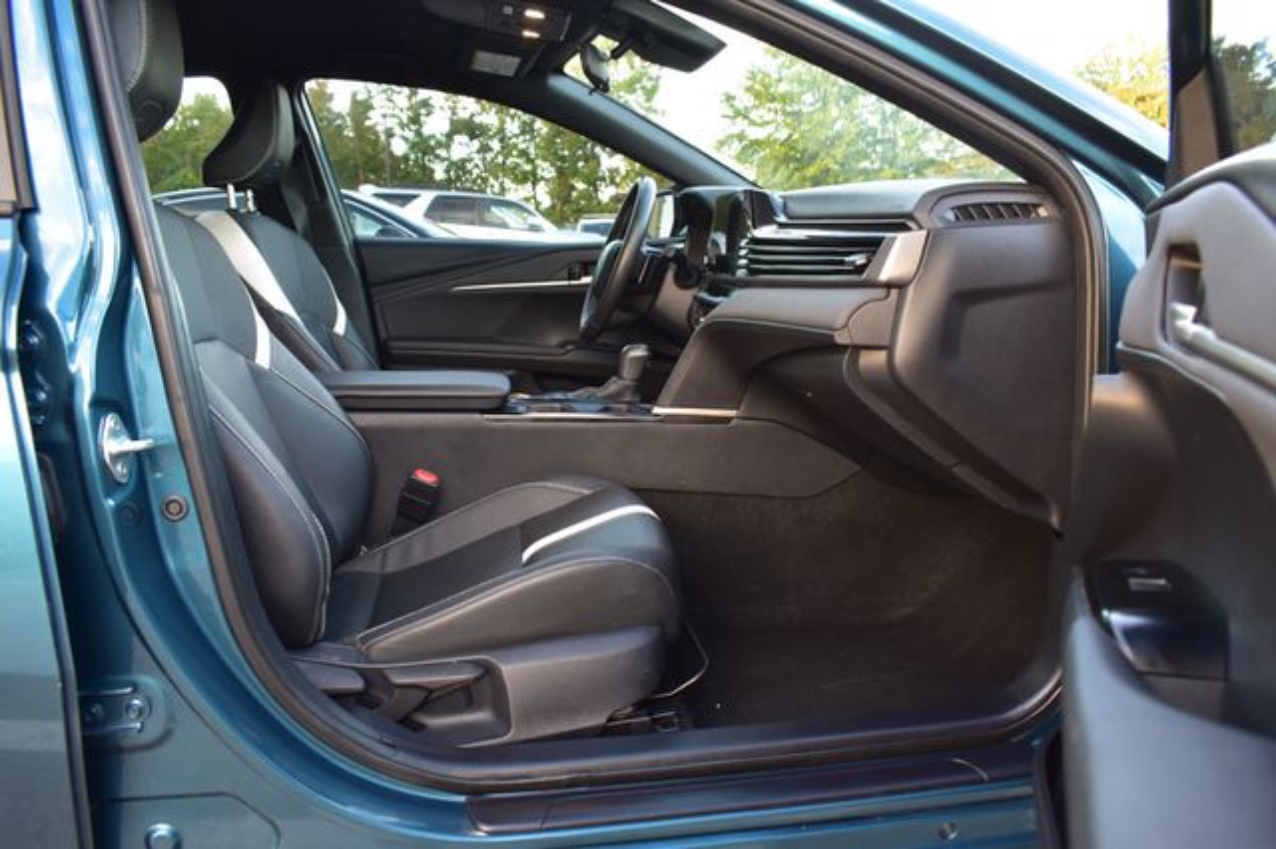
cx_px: 638
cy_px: 424
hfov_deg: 67.4
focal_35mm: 27
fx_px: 956
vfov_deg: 47.9
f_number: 6.3
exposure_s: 1/15
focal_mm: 18
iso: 500
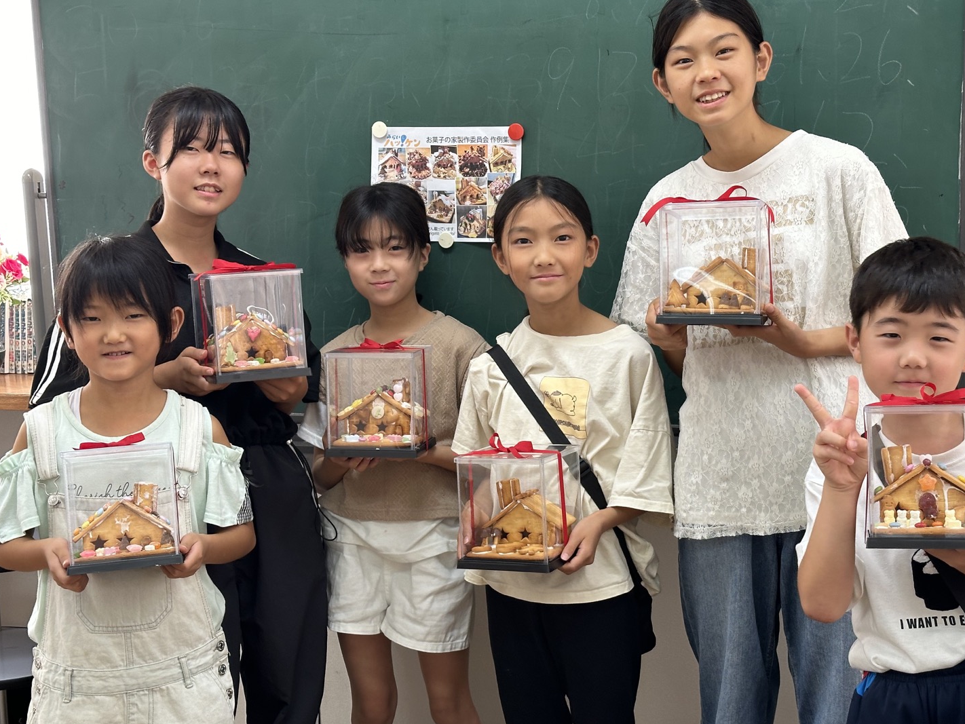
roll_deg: +1.2
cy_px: 370
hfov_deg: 35.5
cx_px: 540
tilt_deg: -8.5
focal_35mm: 54
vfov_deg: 27.0
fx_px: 1506
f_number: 1.78
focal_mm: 6.86
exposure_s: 1/60
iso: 80
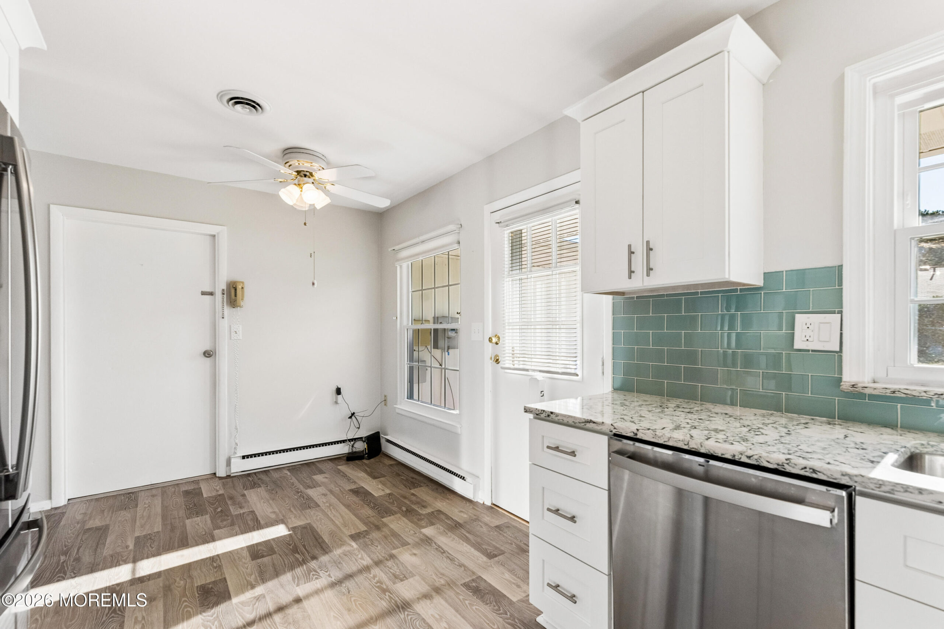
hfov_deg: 100.4
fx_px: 393
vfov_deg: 77.3
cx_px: 472
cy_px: 314
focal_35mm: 15
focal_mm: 15
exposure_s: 1/800
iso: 1250
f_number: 7.1
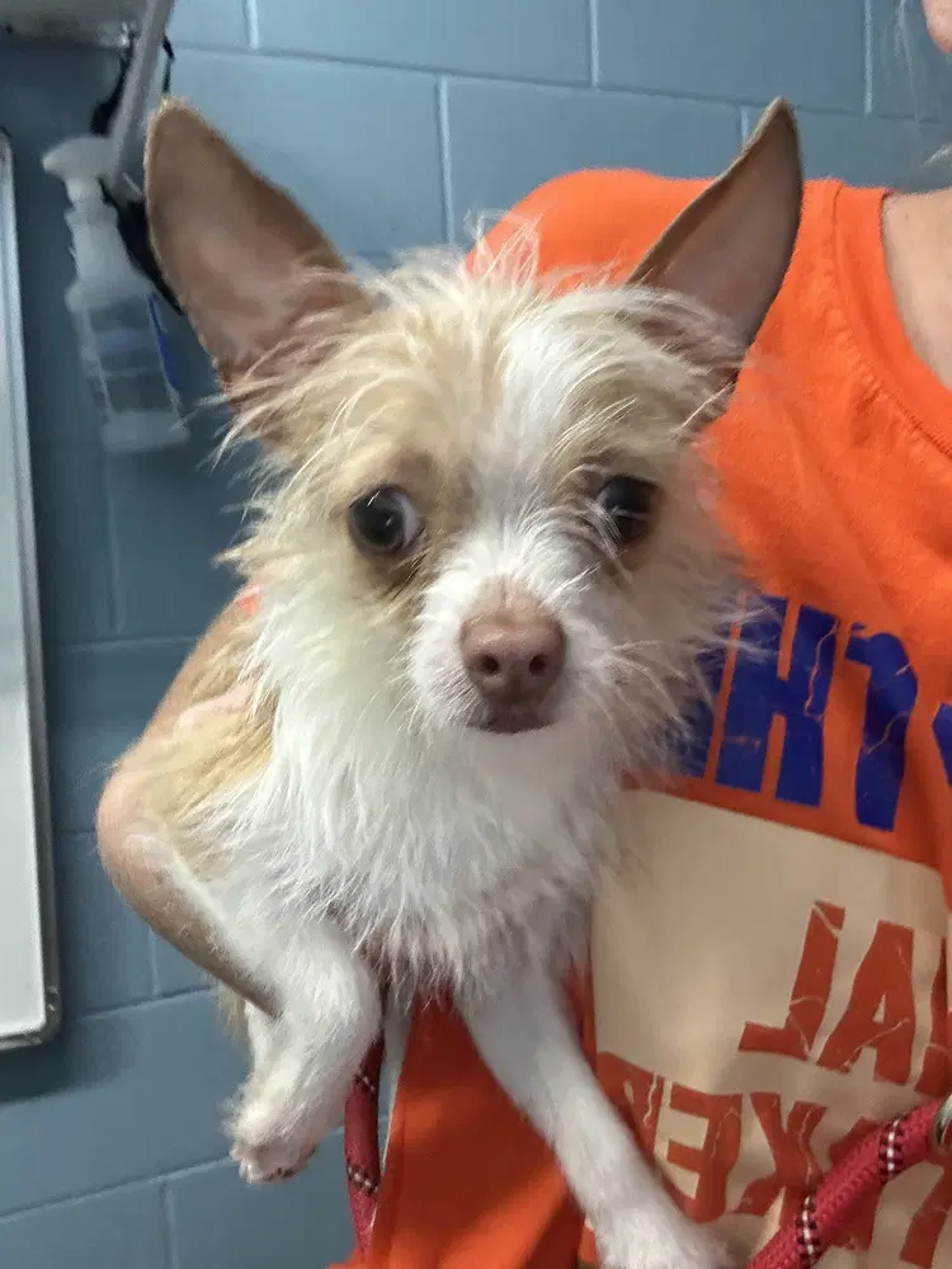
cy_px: 634
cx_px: 476
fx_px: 1100
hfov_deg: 46.8
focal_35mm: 30
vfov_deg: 60.0
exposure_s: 1/60
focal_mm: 2.69
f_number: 1.9
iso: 250
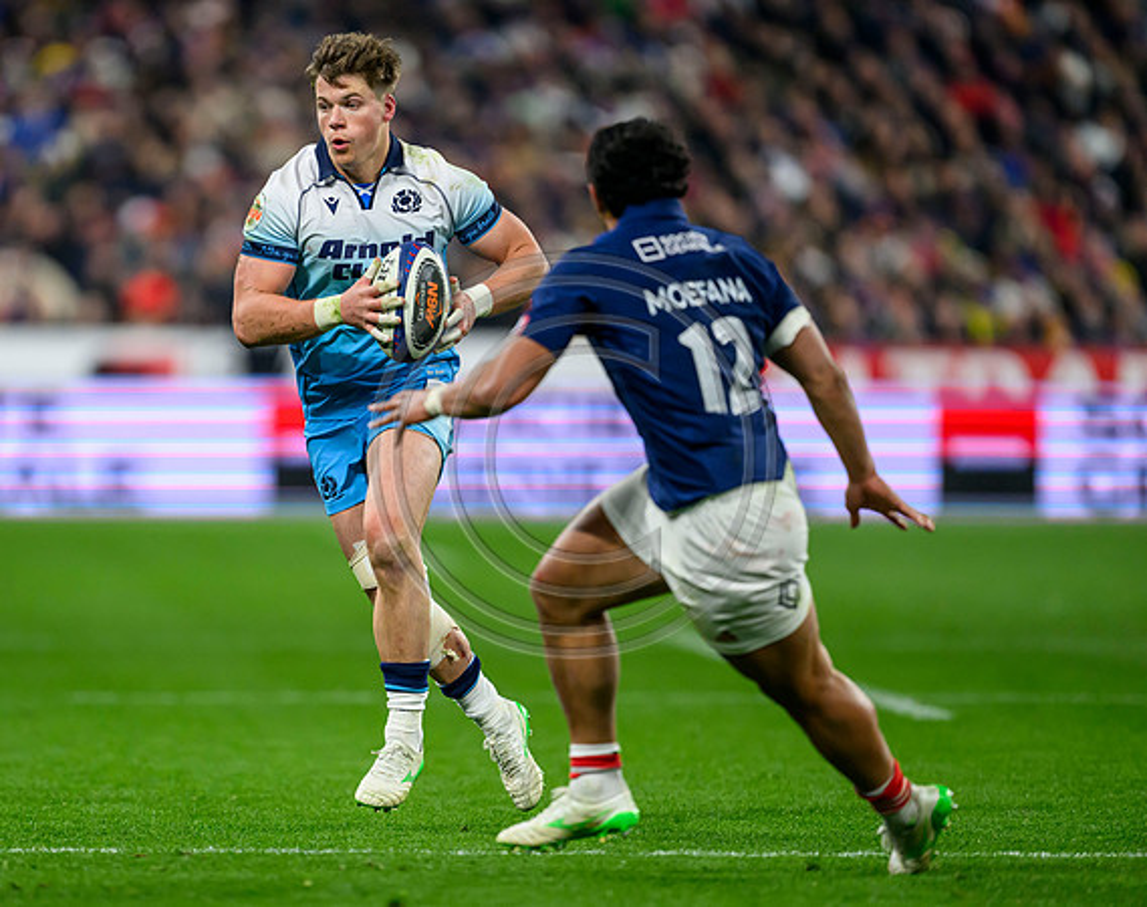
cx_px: 422
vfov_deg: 3.2
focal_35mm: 477
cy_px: 483
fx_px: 16110
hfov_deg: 4.1
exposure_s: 1/3200
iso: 3200
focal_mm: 400
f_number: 2.8
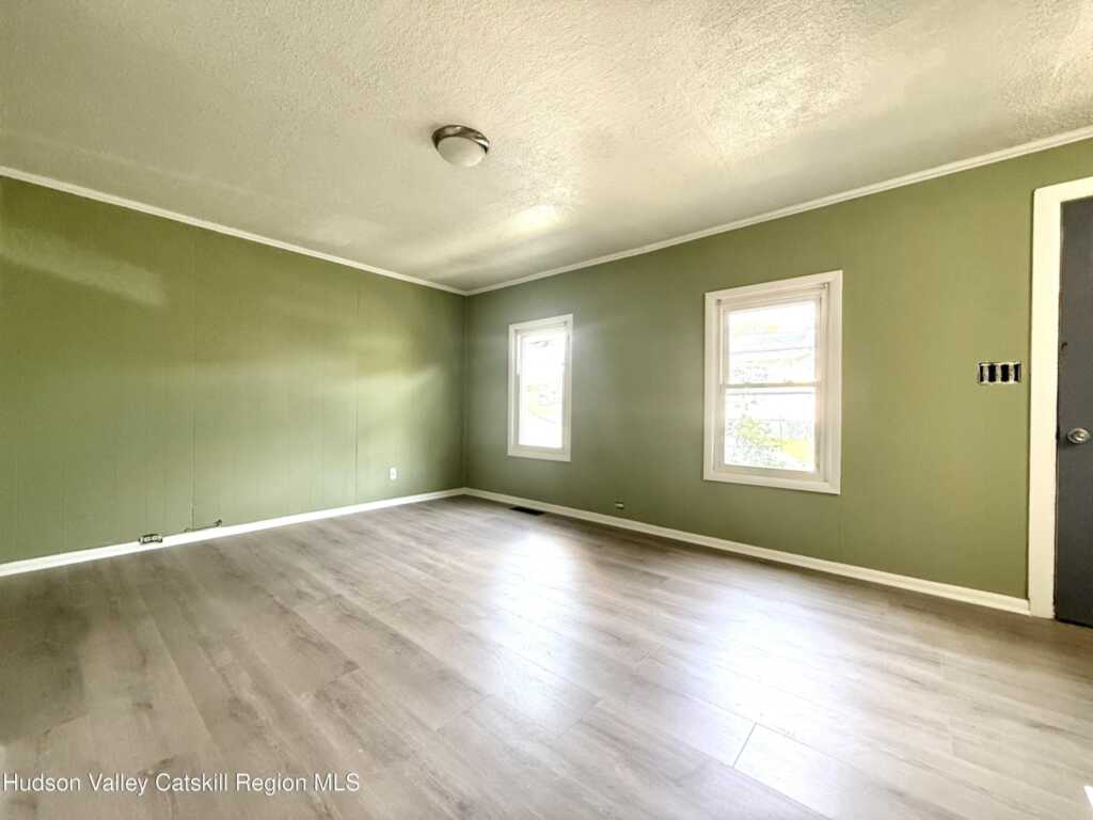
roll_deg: -0.5
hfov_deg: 102.1
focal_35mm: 14
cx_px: 546
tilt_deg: +0.1
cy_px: 410
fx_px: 442
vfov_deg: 85.7
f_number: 2.2
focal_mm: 2.22
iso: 320
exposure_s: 1/82
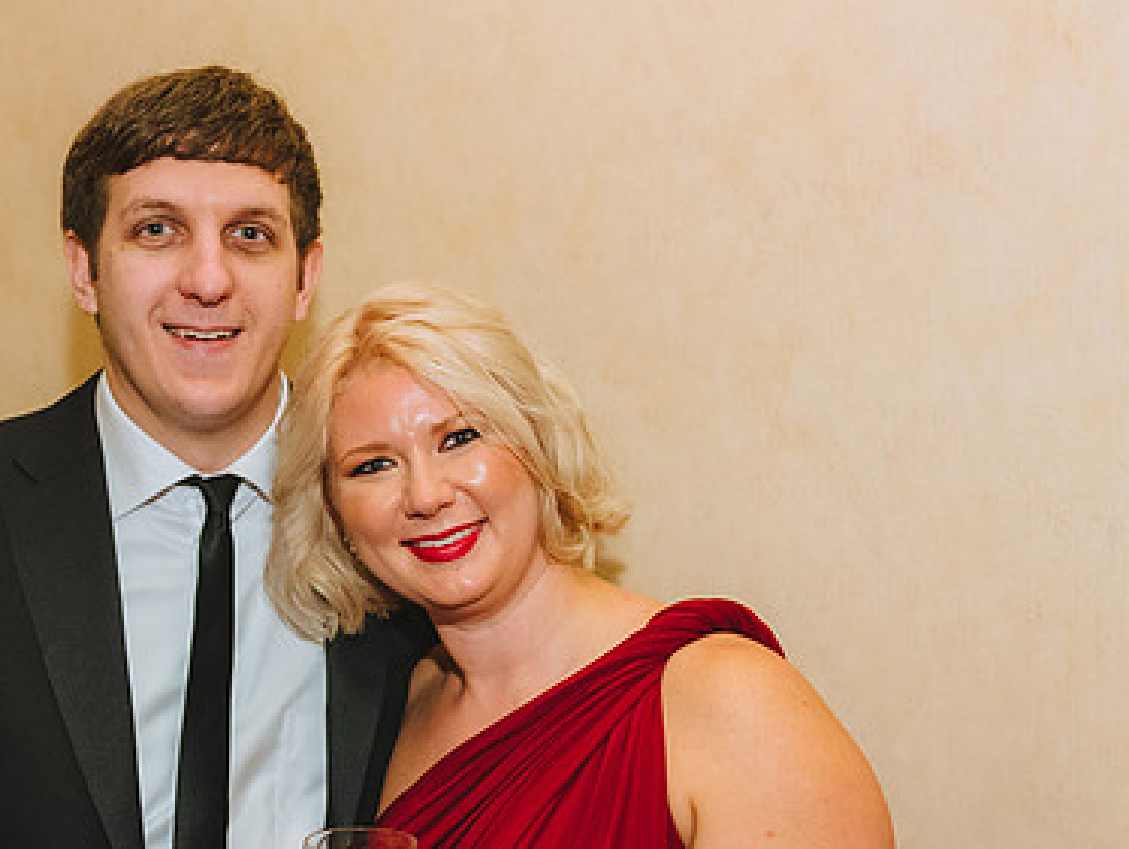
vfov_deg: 26.9
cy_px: 581
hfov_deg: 35.0
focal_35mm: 54
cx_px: 328
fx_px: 1762
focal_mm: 29
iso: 3200
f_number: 4
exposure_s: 1/125
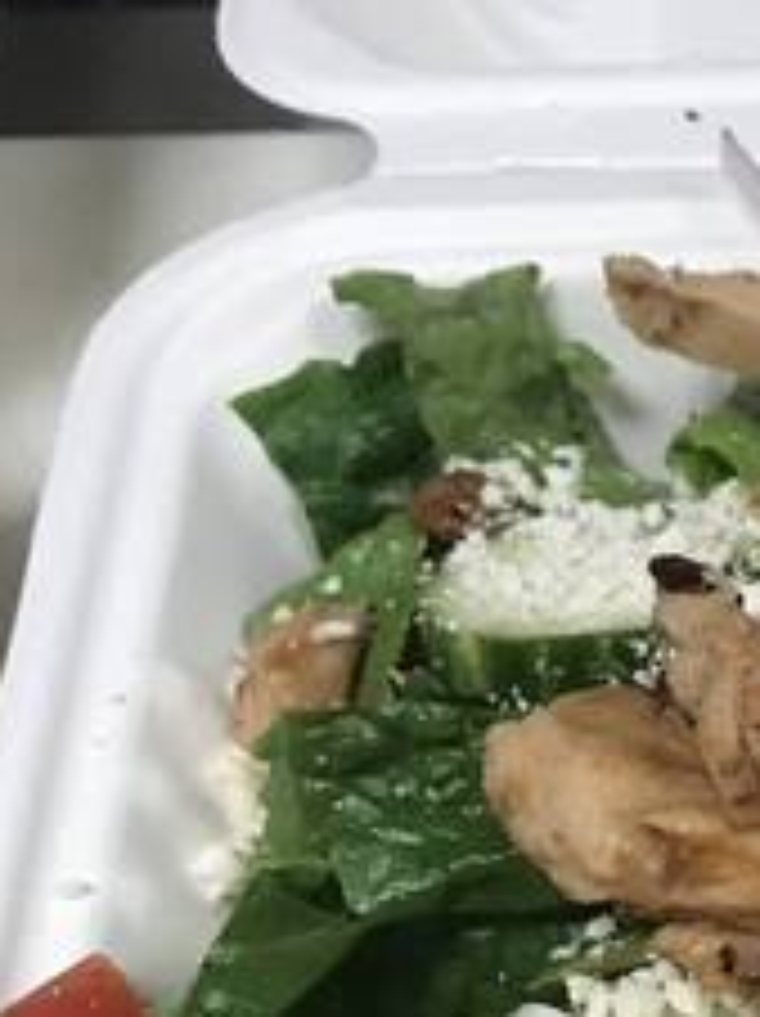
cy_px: 821
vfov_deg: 21.3
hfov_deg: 14.8
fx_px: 2669
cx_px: 1219
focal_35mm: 91
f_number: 1.8
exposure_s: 1/40
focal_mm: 3.99
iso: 25
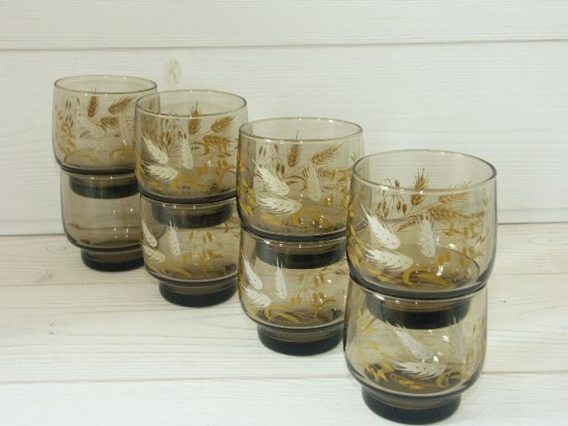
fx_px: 788
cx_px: 284
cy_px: 213
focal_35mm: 48
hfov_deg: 39.7
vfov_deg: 30.3
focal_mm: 12.45
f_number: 3.5
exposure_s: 1/50
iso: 100
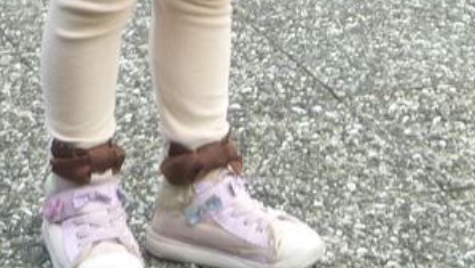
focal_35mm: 192
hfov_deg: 11.2
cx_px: 370
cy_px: -302
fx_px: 2420
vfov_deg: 6.1
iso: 160
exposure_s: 1/125
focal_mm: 7.2
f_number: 3.6
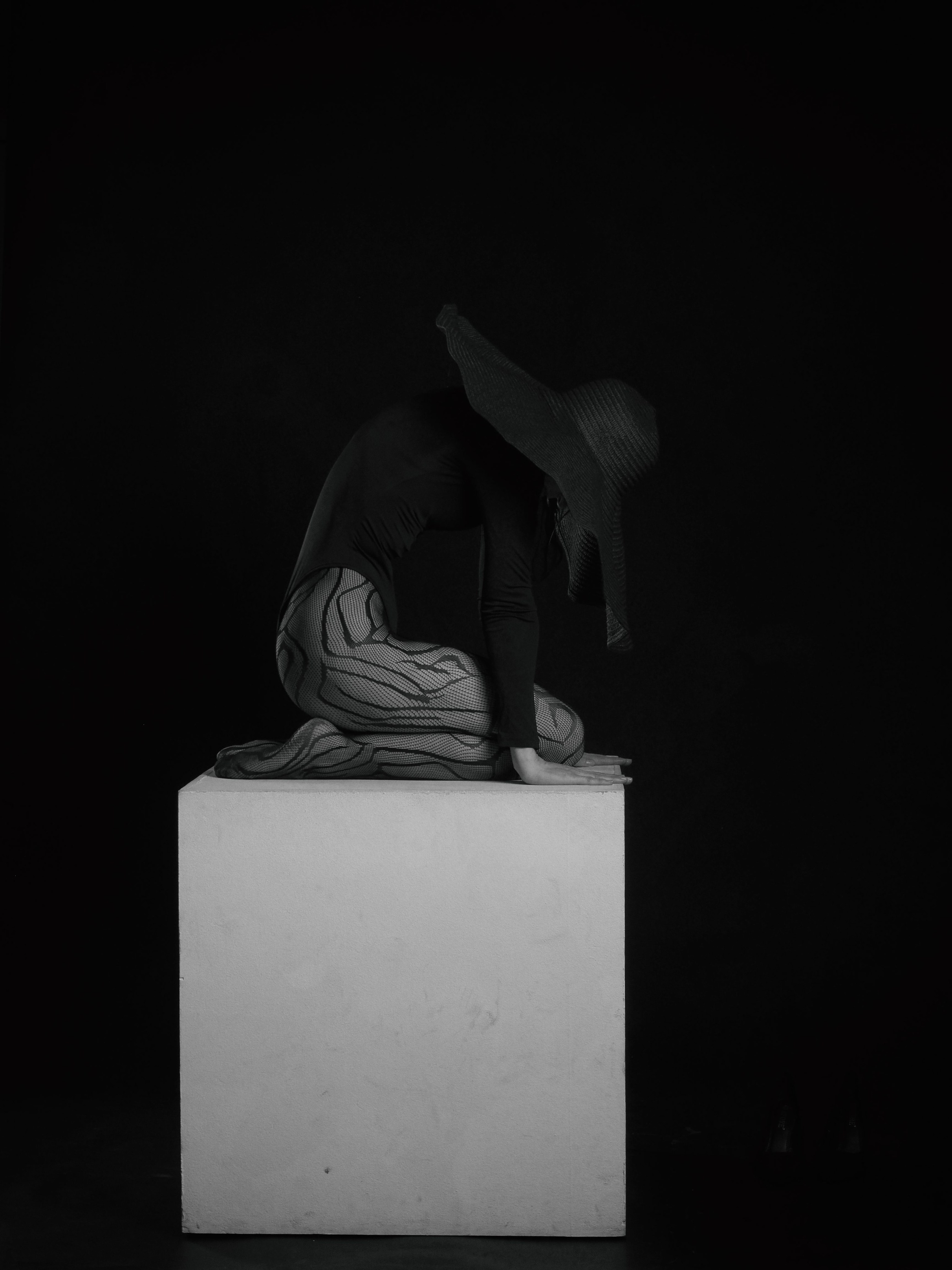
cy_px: 635
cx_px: 476
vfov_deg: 23.3
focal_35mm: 84
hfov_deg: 17.6
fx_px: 3080
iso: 200
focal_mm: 42
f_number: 8
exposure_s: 1/160
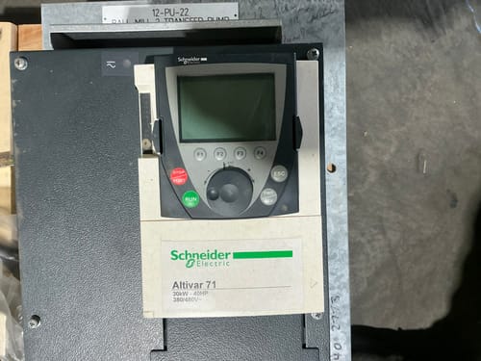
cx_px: 240
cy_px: 180
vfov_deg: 49.7
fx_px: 389
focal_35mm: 28
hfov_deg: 63.4
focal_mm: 3
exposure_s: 1/50
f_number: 1.8
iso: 64
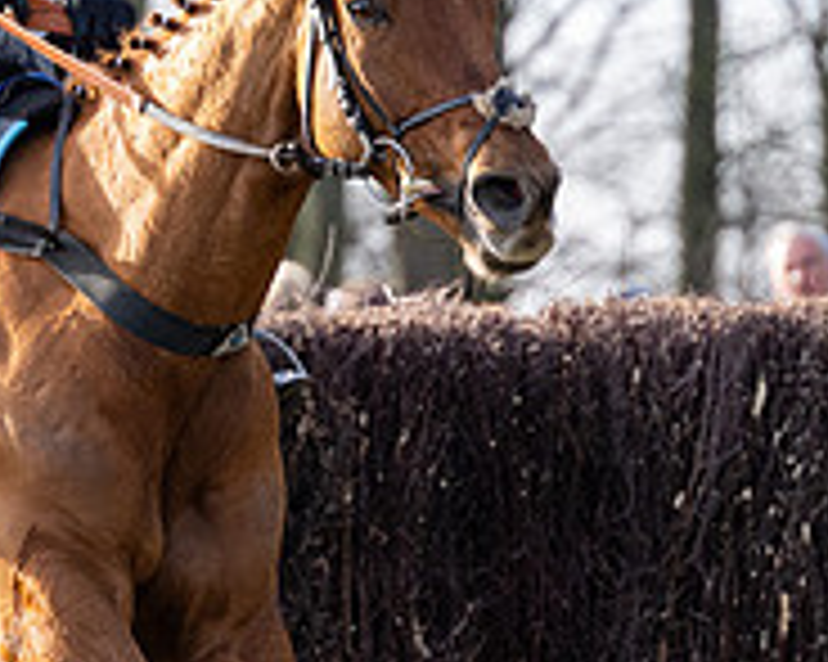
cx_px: 399
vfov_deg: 2.4
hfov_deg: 2.9
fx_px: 16116
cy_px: 327
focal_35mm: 658
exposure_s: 1/1600
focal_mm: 155
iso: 800
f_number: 4
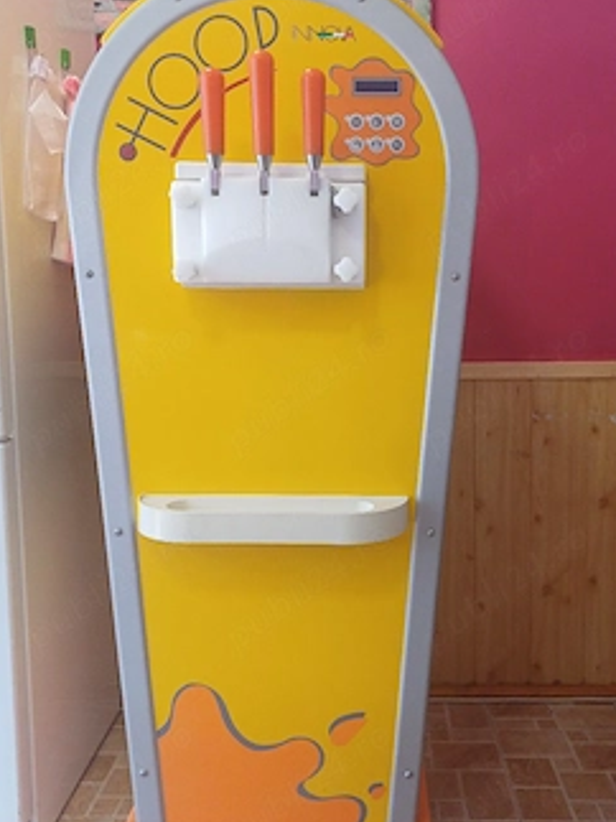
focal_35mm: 31
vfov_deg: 58.4
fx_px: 736
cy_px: 420
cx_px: 359
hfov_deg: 45.2
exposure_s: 1/50
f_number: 1.8
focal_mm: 4.65
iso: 125
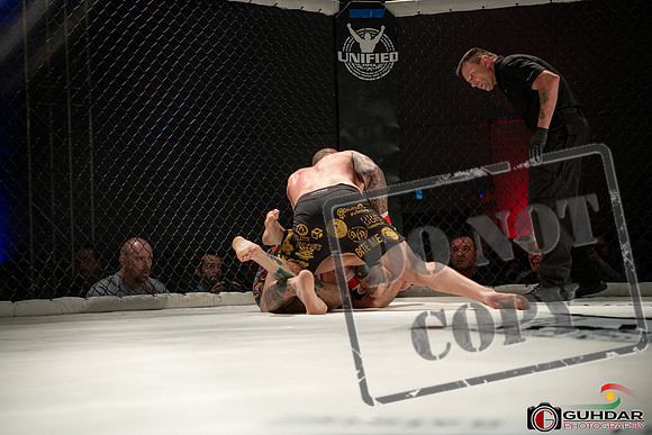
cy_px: 218
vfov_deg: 19.5
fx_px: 1268
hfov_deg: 28.8
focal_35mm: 70
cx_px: 326
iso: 280
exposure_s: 1/1000
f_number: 2.8
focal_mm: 70
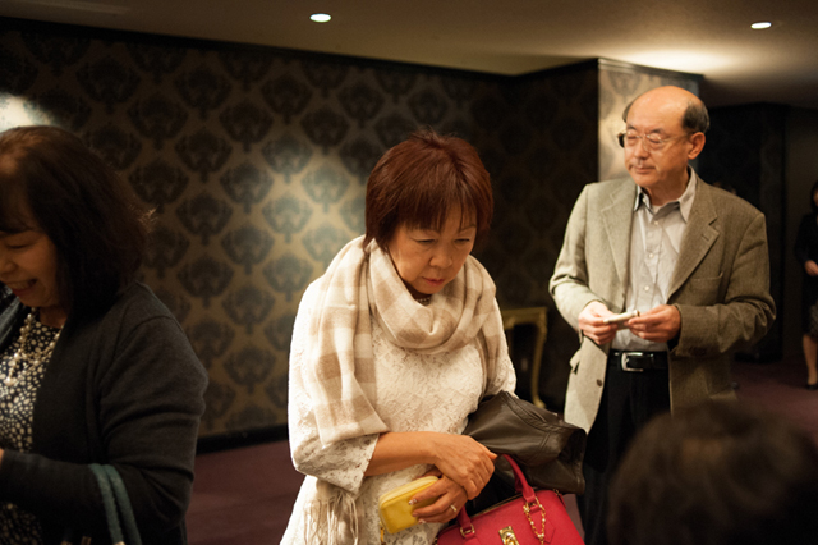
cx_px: 409
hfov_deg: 54.5
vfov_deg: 37.8
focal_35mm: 35
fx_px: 795
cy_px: 272
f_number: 2.8
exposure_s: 1/100
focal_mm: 35
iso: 2500
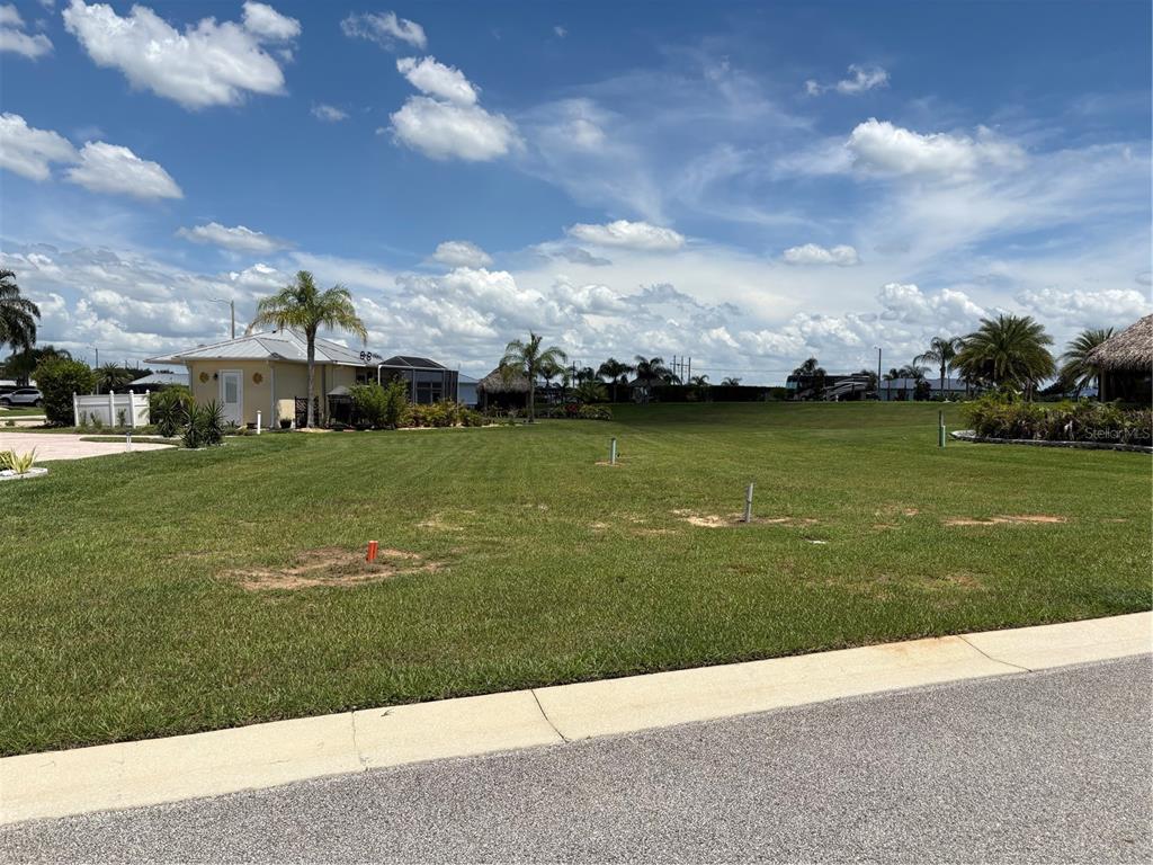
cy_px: 432
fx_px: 866
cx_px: 576
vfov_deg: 53.1
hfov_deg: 67.3
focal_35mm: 26
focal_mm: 5.96
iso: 50
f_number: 1.6
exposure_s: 1/6993
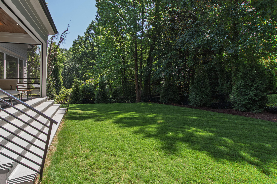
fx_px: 138
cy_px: 89
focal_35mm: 18
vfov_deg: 67.4
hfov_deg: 89.9
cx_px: 132
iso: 100
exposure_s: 1/60
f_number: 8
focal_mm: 10
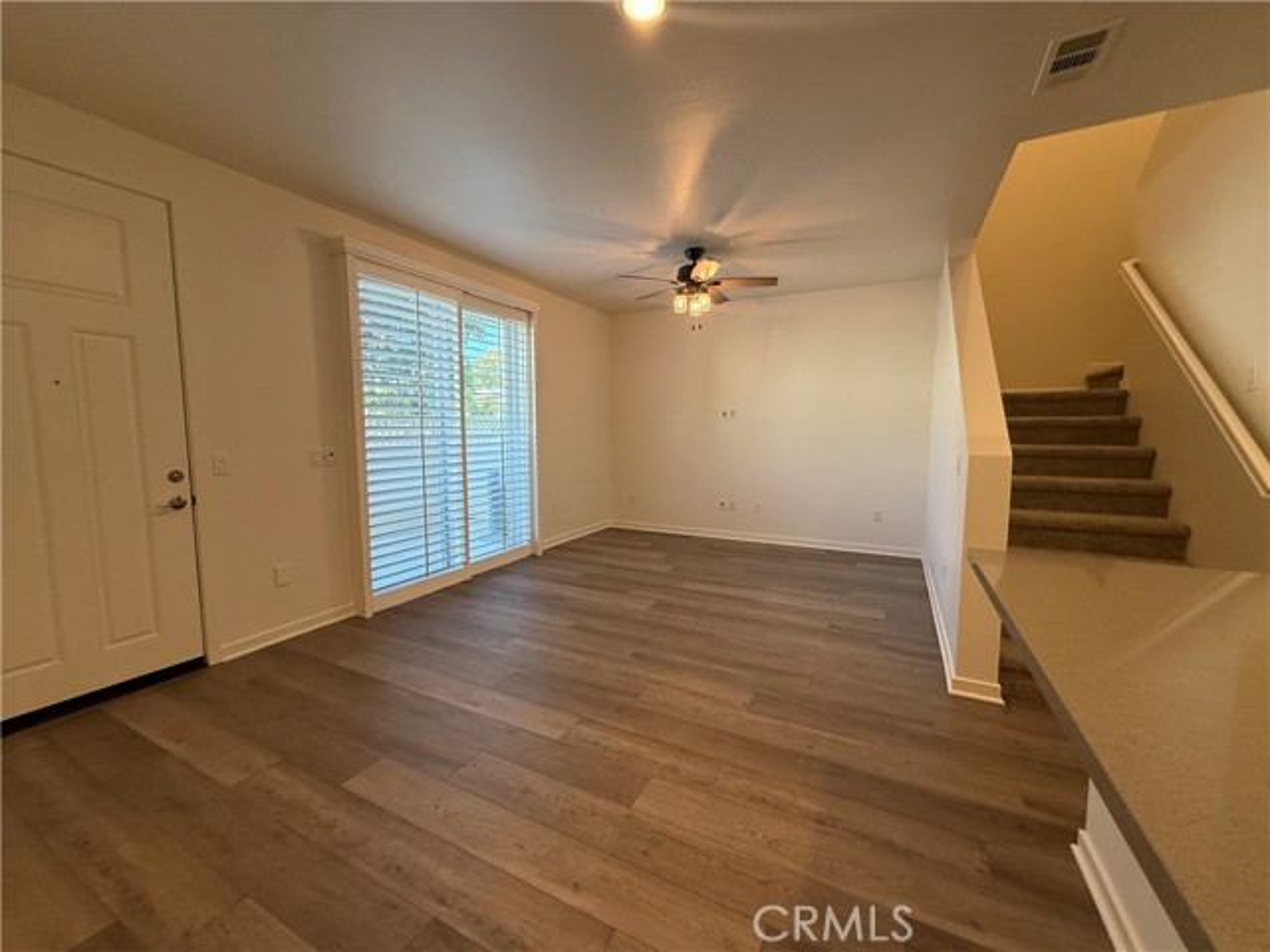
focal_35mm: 14
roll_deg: +0.0
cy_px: 476
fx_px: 514
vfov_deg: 85.7
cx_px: 635
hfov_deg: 102.1
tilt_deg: -5.0
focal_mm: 2.22
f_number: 2.2
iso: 160
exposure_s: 1/120
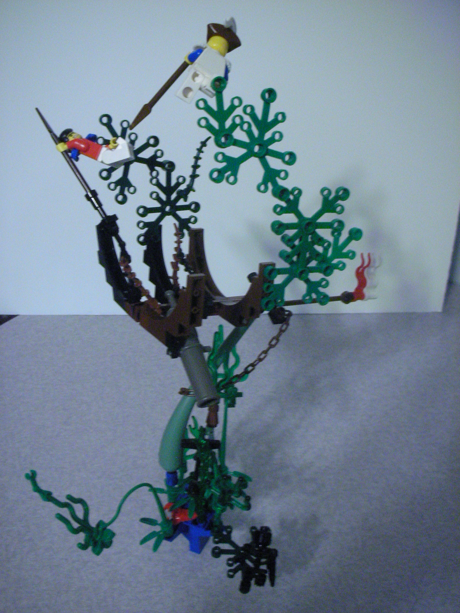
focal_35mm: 35
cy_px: 306
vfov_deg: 52.6
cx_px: 230
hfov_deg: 40.7
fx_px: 620
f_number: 3
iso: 400
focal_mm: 5.8
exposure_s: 1/22.1
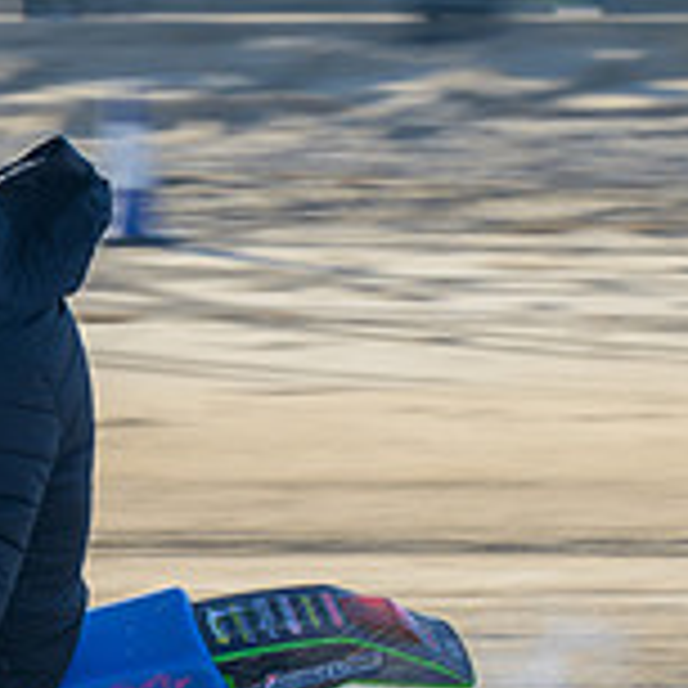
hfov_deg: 3.2
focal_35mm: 538
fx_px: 12098
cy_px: 564
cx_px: -441
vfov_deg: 3.3
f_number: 5.6
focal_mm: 94
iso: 90
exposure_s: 1/250
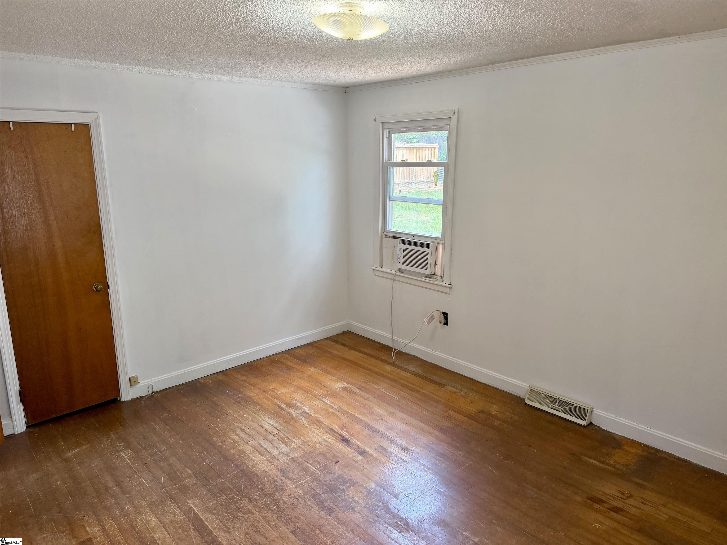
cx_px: 364
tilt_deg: -14.3
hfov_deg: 71.6
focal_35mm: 24
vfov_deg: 56.8
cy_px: 272
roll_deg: +0.4
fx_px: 504
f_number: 1.78
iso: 200
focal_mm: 6.76
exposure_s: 1/152
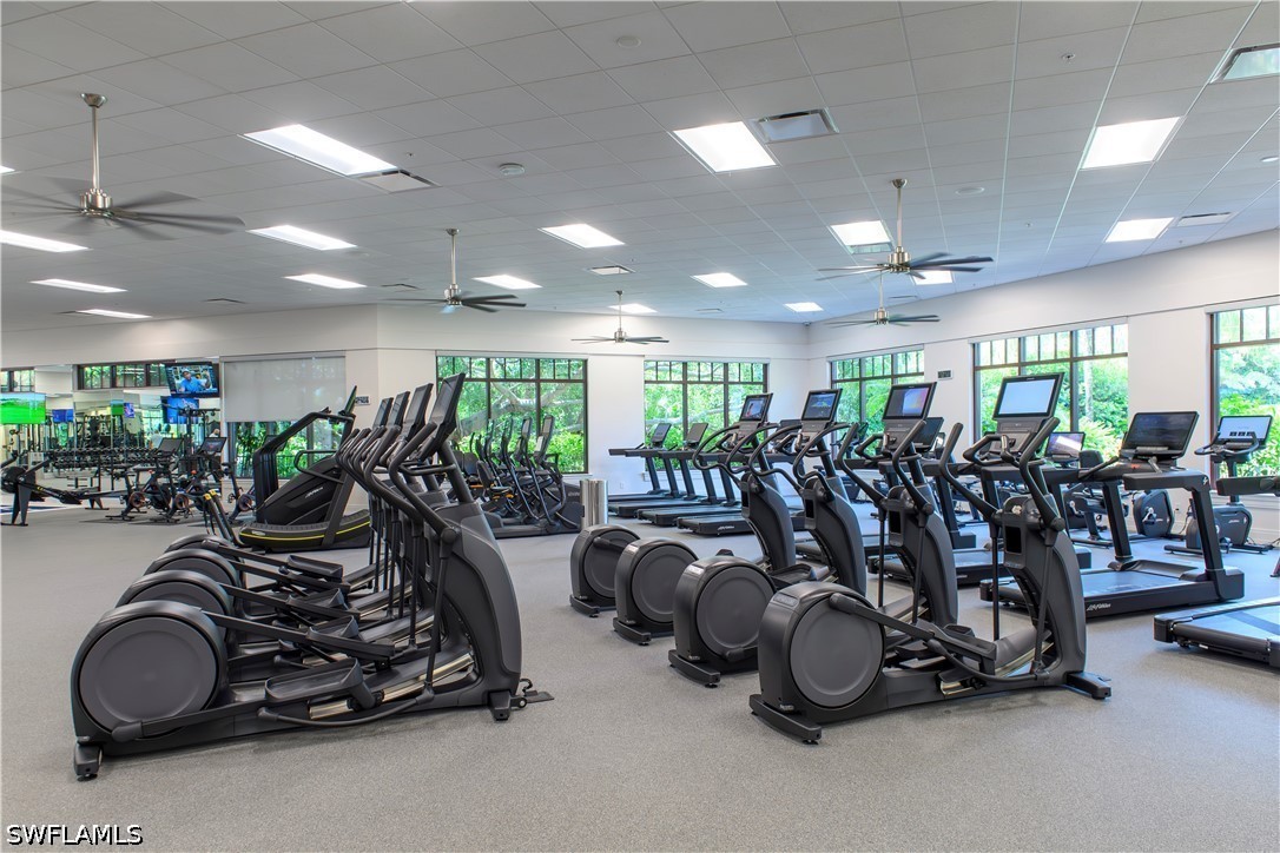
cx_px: 640
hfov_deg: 73.7
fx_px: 853
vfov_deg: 53.1
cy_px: 426
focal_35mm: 24
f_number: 9
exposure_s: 1/40
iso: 2000
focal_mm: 24
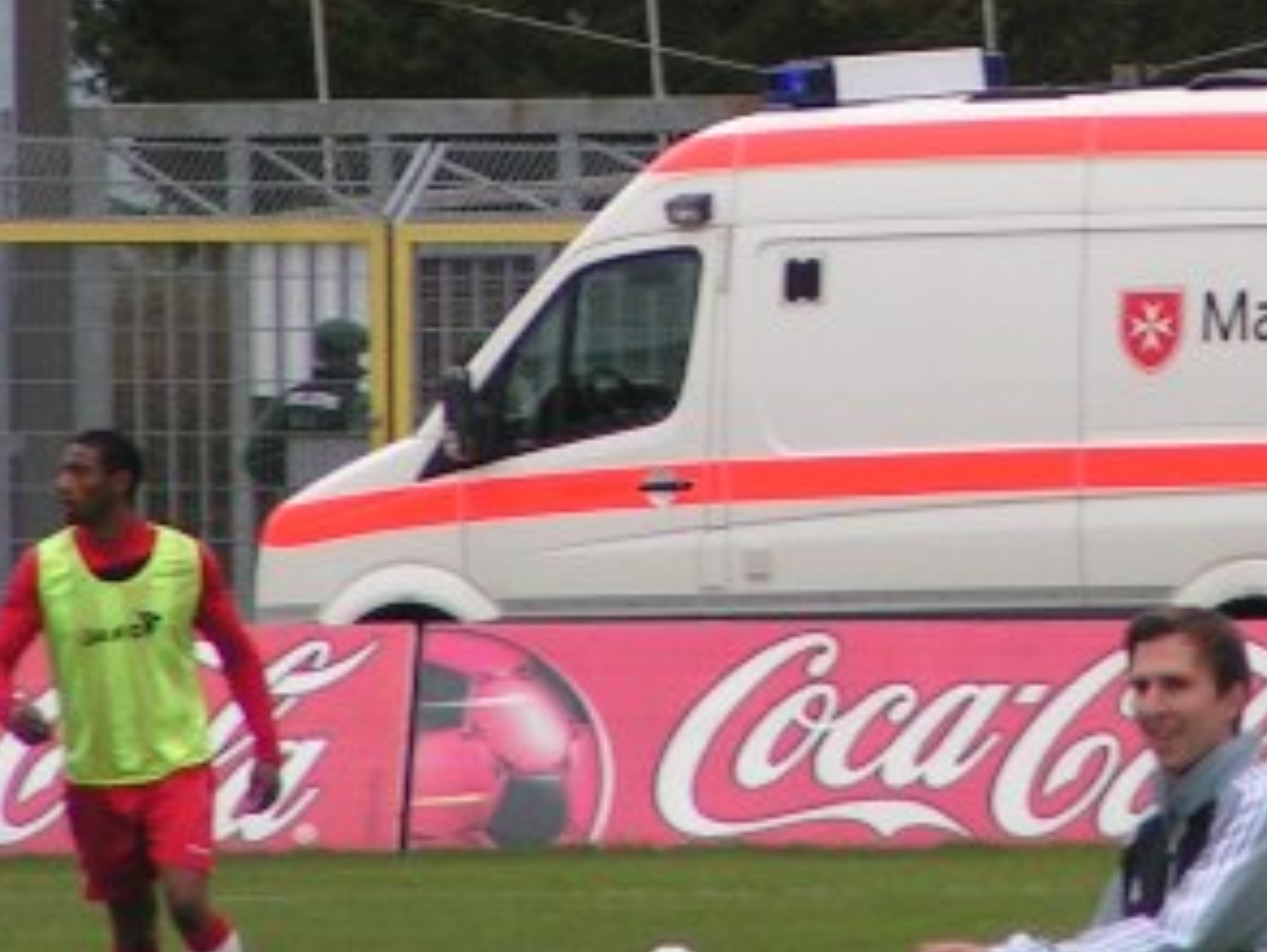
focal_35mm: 1033
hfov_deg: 1.9
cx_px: 974
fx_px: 37840
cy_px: -30
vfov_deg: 1.4
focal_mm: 58
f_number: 3.5
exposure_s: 1/400
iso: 80
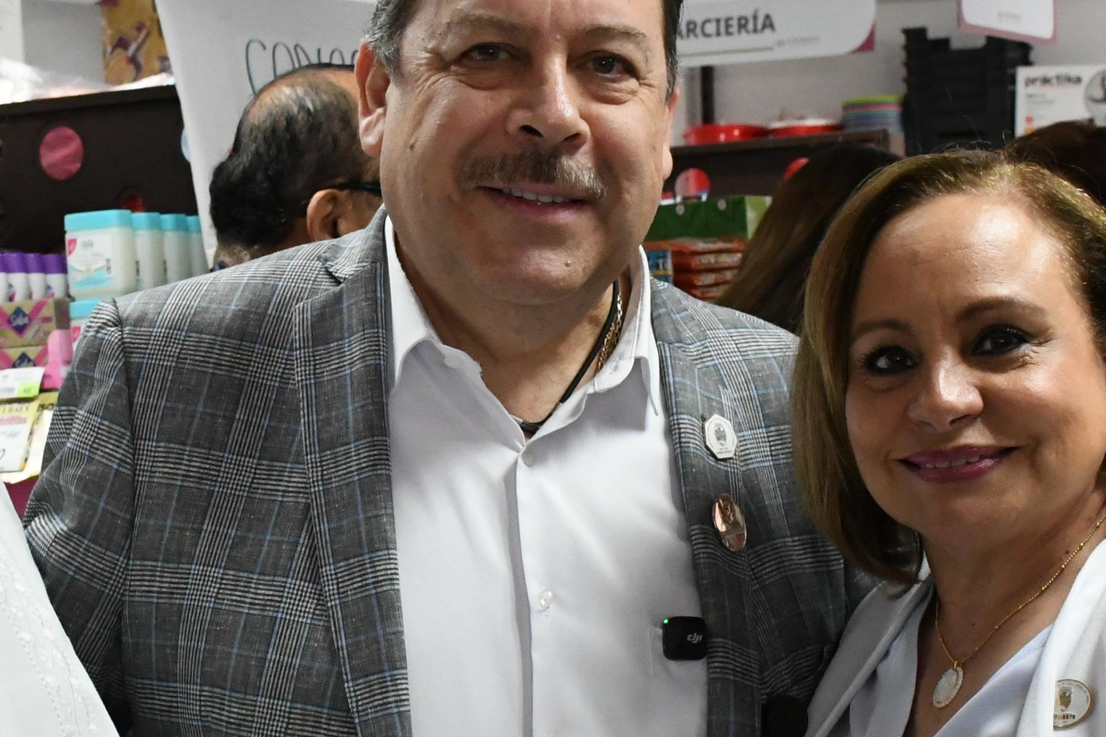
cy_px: 483
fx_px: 2826
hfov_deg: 22.1
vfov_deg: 14.8
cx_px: 497
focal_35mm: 92
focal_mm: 26
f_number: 7.1
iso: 5000
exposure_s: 1/100
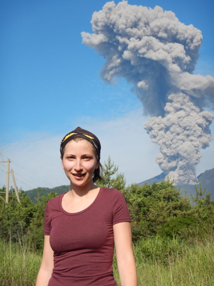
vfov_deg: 34.3
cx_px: 107
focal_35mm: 56
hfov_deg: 26.1
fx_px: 462
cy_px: 143
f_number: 4.4
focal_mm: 10.1
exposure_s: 1/800
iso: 125
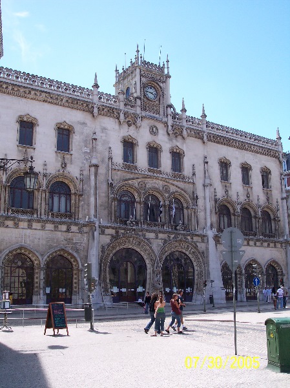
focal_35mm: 38
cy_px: 194
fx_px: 425
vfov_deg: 49.0
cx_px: 145
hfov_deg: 37.7
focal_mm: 8
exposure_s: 1/350
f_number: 4.8
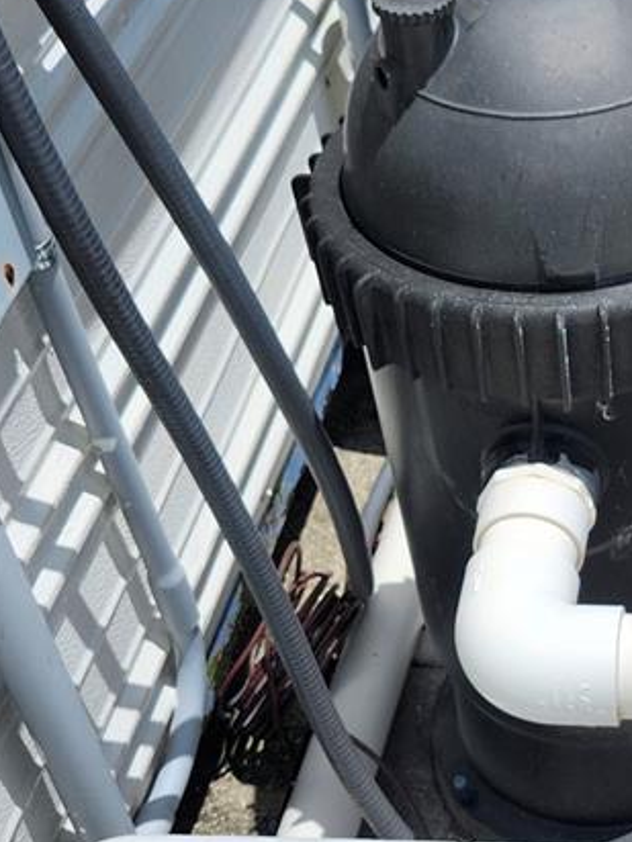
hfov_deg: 20.8
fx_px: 1631
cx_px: 712
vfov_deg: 29.0
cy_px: 443
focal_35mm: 67
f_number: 1.8
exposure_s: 1/3026
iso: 25
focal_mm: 5.54
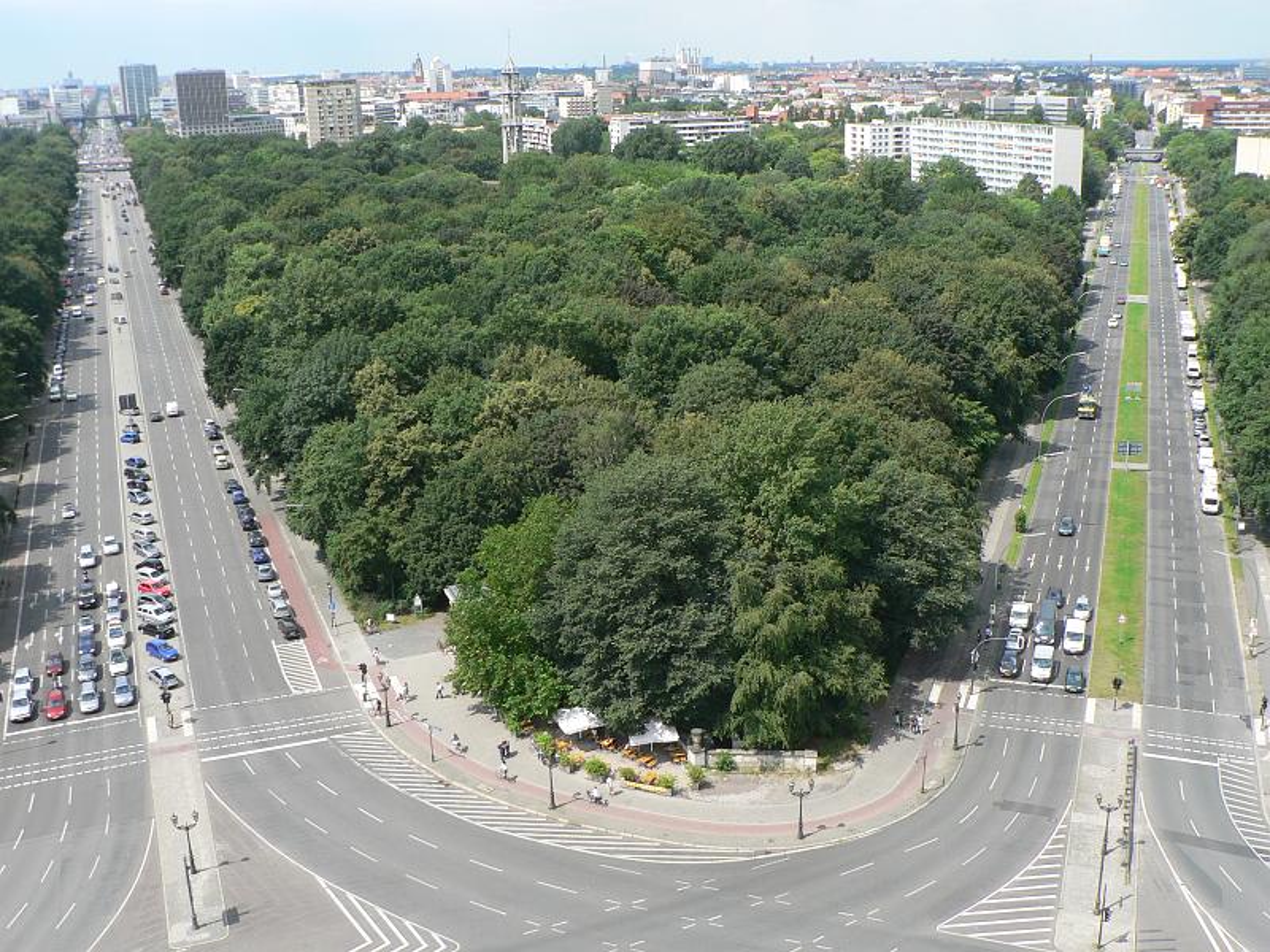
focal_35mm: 36
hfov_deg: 51.4
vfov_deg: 39.7
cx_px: 635
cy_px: 476
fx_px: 1321
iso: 80
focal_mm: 6
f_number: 4.5
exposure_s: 1/400
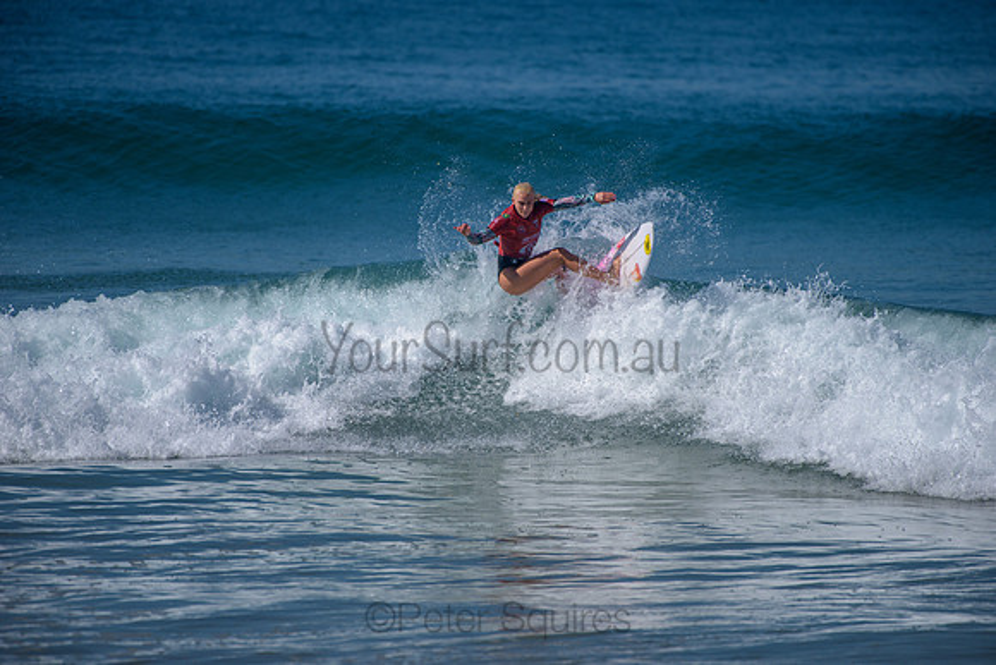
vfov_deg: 2.8
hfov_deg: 4.1
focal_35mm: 500
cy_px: 332
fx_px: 13836
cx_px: 498
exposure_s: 1/2000
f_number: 5.6
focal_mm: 500
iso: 110
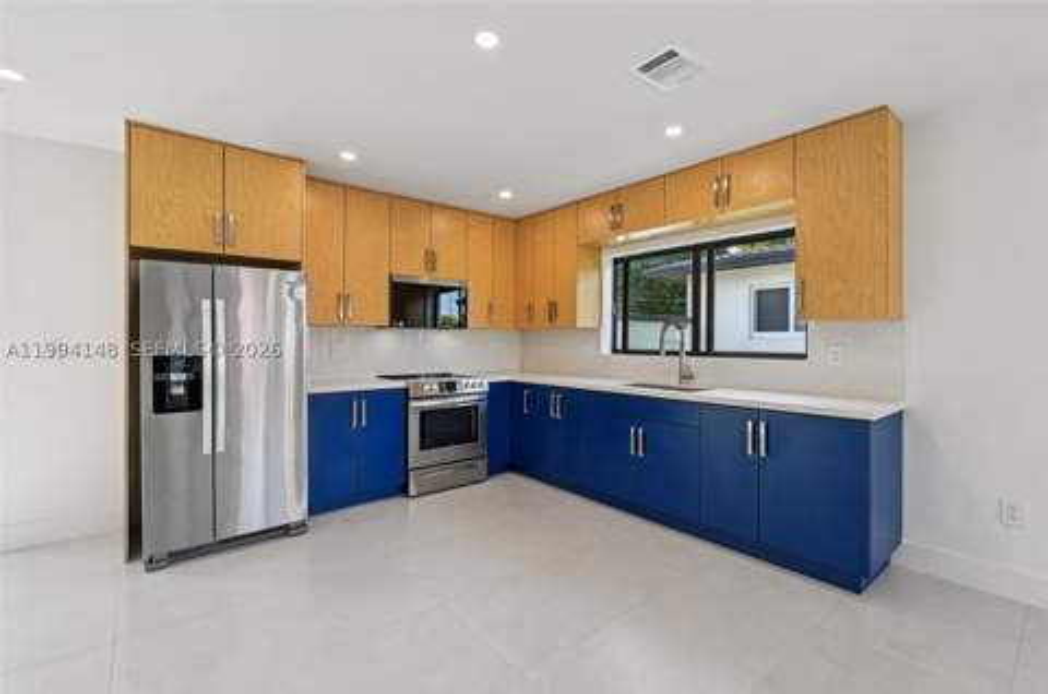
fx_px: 465
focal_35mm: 16
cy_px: 347
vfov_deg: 73.5
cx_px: 524
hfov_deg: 96.8
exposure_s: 1/15
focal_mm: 16
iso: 110
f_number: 8
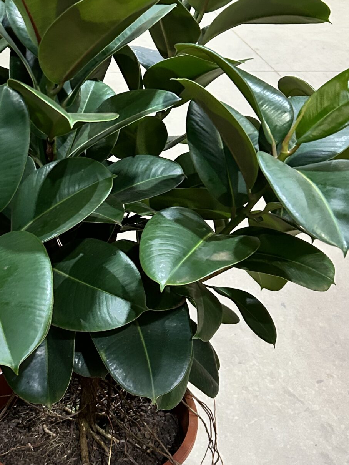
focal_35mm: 55
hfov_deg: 26.4
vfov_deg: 34.9
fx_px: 739
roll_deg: -1.6
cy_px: 212
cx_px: 105
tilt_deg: -24.3
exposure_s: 1/60
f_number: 1.5
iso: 320
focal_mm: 5.7
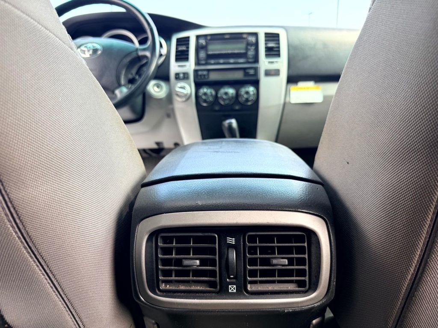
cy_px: 164
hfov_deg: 71.6
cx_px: 219
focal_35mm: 24
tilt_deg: -14.6
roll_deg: +0.7
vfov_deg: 56.8
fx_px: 304
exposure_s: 1/214
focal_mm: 6.76
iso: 100
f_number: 1.78
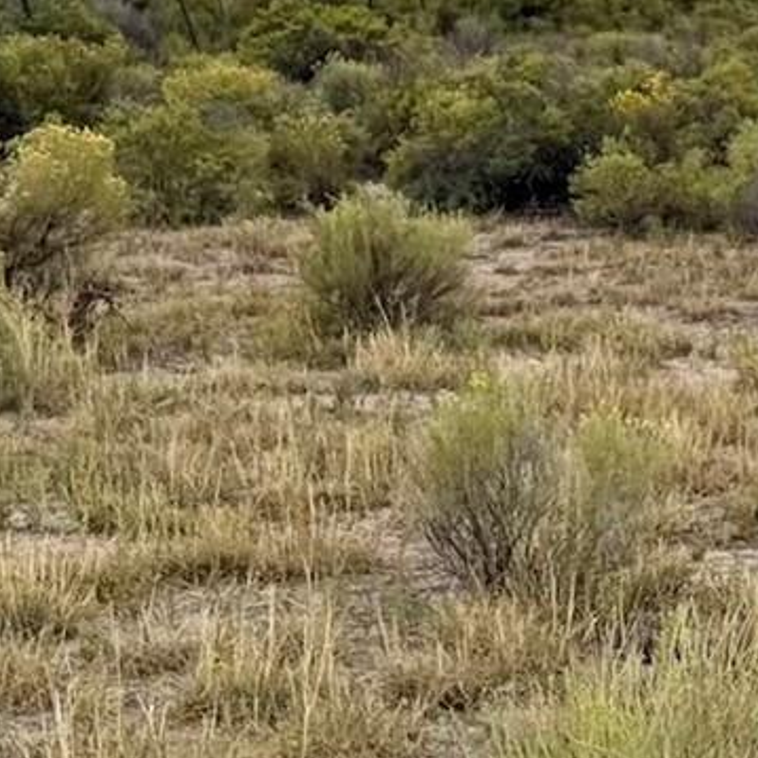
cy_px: -87
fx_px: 4682
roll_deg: -0.5
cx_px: 963
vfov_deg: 9.2
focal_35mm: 189
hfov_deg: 9.1
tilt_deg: +0.4
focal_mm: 6.76
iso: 100
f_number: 1.78
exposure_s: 1/7143
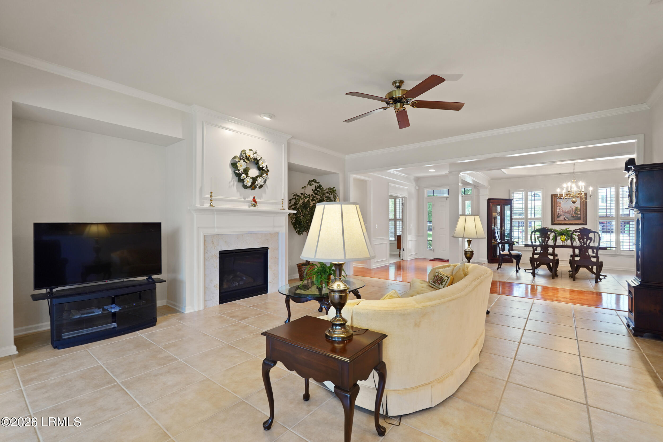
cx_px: 332
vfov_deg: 73.8
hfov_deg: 96.7
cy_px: 221
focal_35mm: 16
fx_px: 295
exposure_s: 1/2.5
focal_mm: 16
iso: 320
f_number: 9
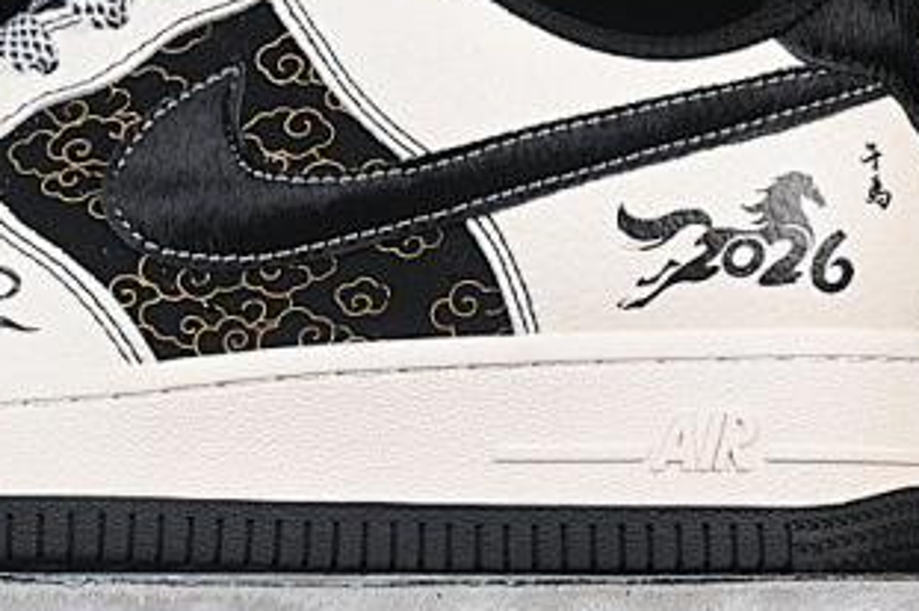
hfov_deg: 10.6
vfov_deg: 7.1
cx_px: 154
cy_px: 84
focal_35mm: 193
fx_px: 4924
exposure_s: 1/80
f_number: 7.1
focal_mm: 50
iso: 160
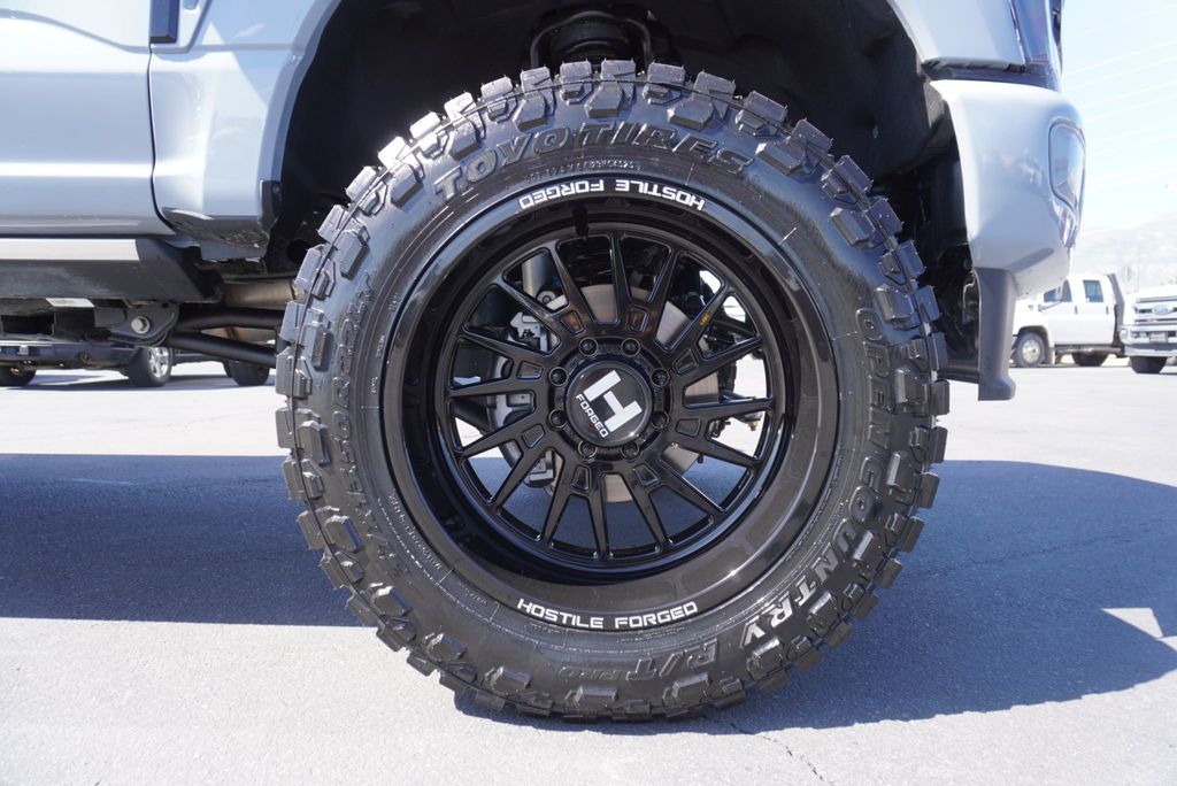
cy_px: 393
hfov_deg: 73.7
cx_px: 588
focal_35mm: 24
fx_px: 785
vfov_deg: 53.2
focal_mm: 16
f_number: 5
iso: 100
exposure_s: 1/100
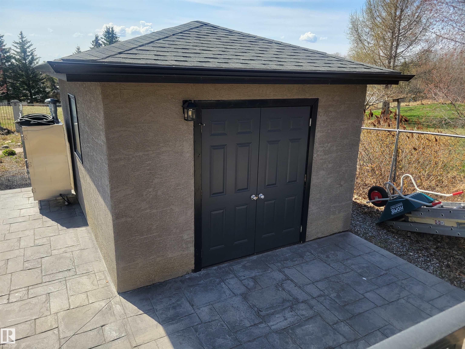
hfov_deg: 67.3
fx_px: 349
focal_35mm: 26
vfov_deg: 53.1
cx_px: 232
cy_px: 174
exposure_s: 1/1222
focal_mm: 5.4
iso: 40
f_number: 1.8
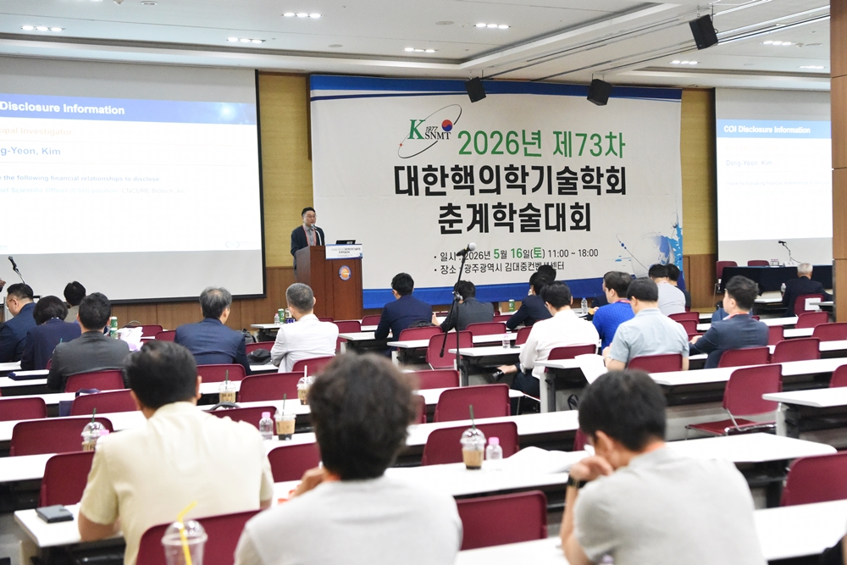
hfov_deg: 41.1
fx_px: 1129
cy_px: 282
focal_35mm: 48
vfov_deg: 28.1
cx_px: 424
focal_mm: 48
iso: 6400
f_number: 3.5
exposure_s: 1/320
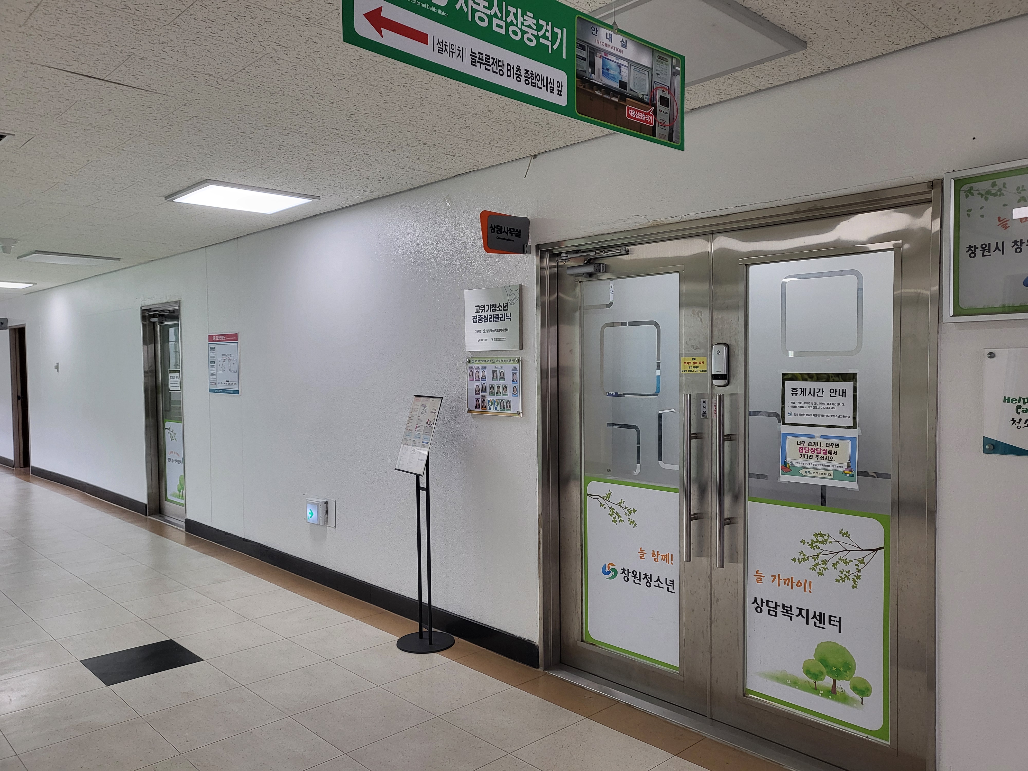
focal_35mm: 26
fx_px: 772
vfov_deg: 53.1
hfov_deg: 67.3
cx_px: 514
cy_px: 386
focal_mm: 4.25
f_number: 1.8
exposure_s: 1/120
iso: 80
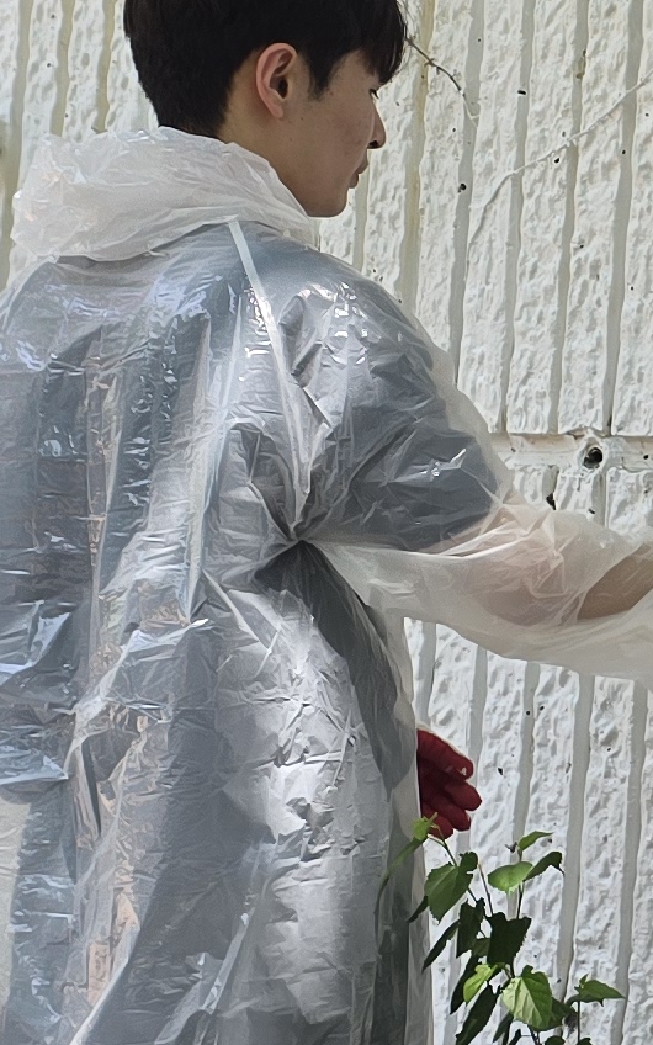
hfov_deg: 10.6
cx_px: 1239
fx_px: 3275
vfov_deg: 18.1
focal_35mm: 115
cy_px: 329
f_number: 1.7
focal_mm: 6.3
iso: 25
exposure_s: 1/180
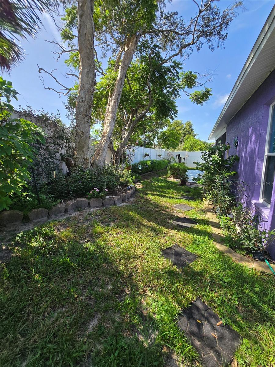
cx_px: 138
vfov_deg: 106.2
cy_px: 184
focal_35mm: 13
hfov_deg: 89.9
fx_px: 138
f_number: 2.2
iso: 80
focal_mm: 2.2
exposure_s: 1/2000
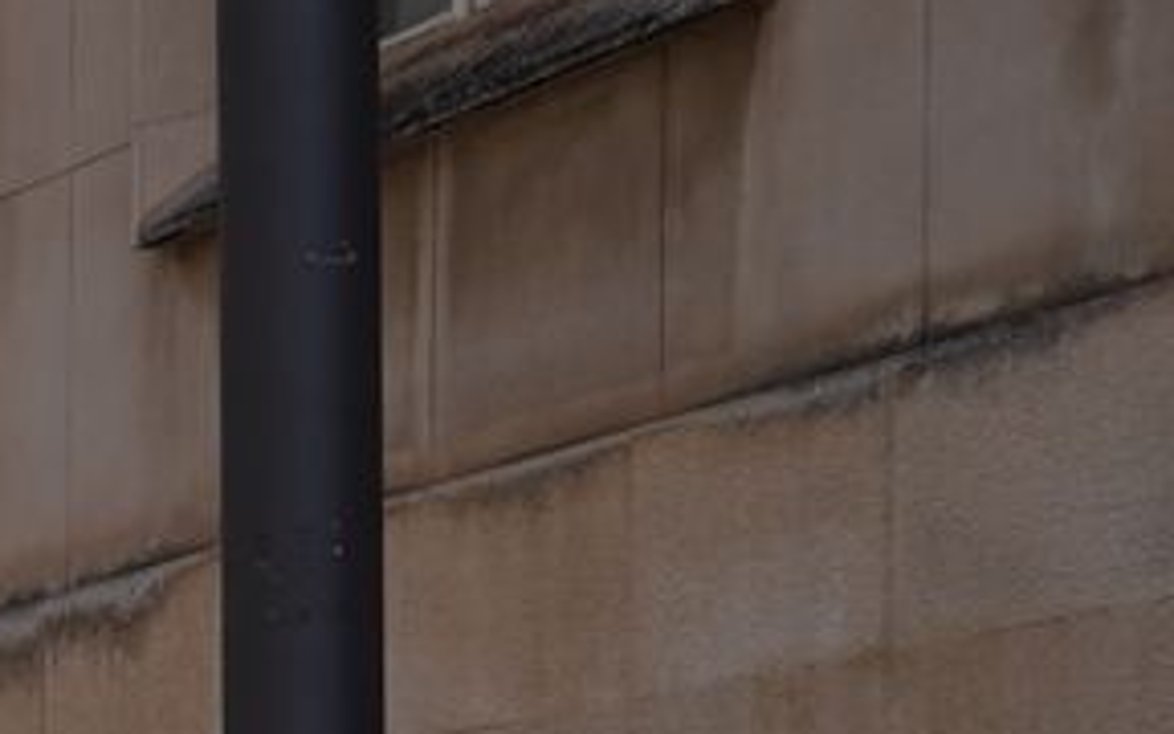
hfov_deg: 9.5
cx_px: -2381
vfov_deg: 7.5
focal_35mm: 170
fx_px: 5439
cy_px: 1264
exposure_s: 1/100
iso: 100
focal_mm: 24
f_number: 16
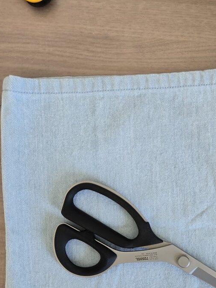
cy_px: 211
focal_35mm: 34
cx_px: 143
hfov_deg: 41.3
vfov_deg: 51.9
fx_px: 283
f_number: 1.8
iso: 100
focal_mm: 5.4
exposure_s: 1/180
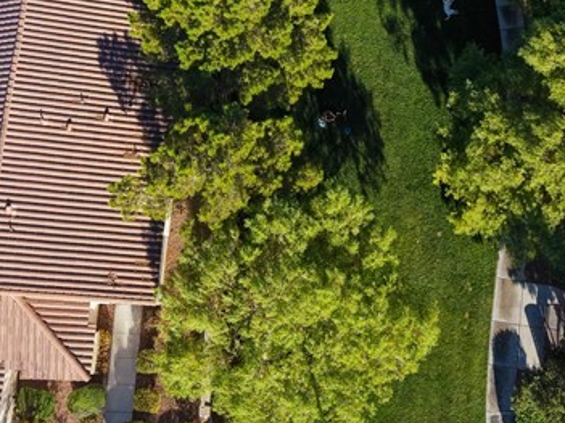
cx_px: 352
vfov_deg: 20.2
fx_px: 1142
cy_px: -15
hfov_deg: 27.7
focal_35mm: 70
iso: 200
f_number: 1.8
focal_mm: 8.67
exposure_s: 1/2500
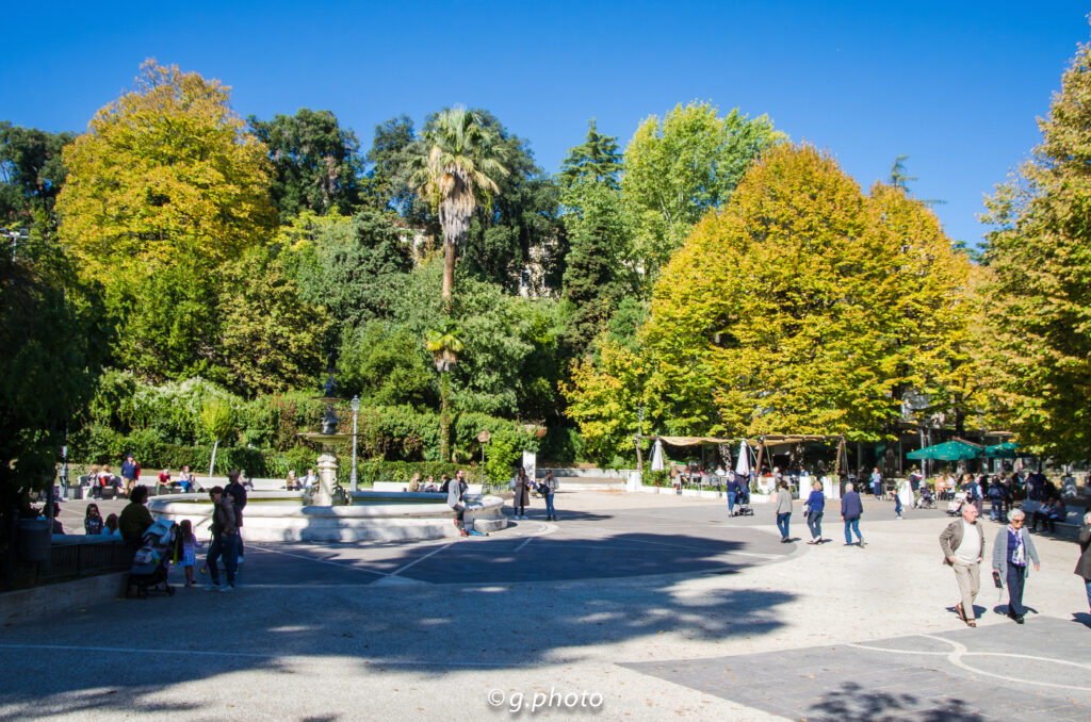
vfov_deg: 39.8
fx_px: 998
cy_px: 361
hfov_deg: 57.3
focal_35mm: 33
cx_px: 546
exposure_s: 1/200
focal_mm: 22
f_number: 13
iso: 200
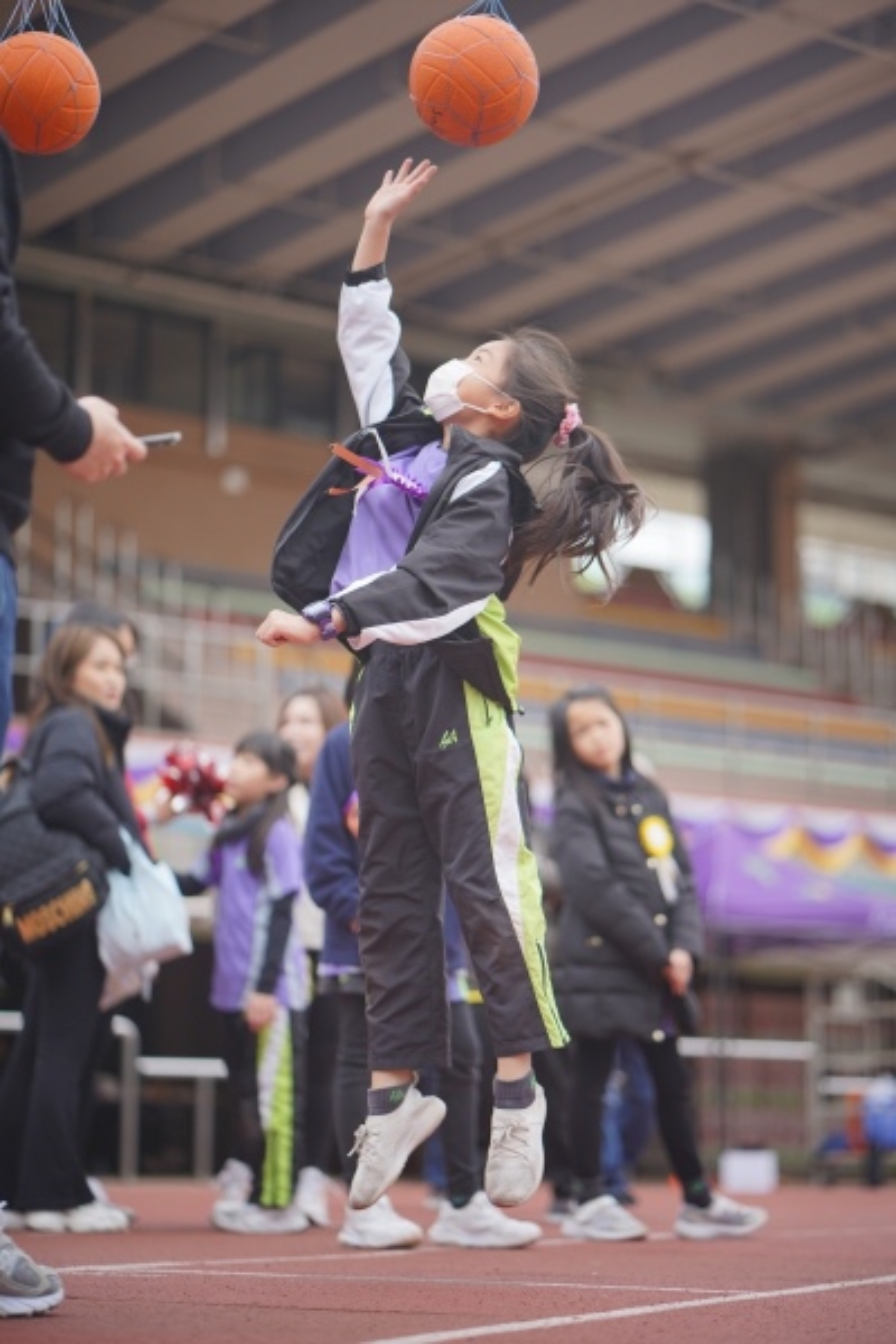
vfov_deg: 23.9
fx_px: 3173
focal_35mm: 85
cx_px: 448
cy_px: 672
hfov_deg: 16.1
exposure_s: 1/2000
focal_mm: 85
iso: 250
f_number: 1.8
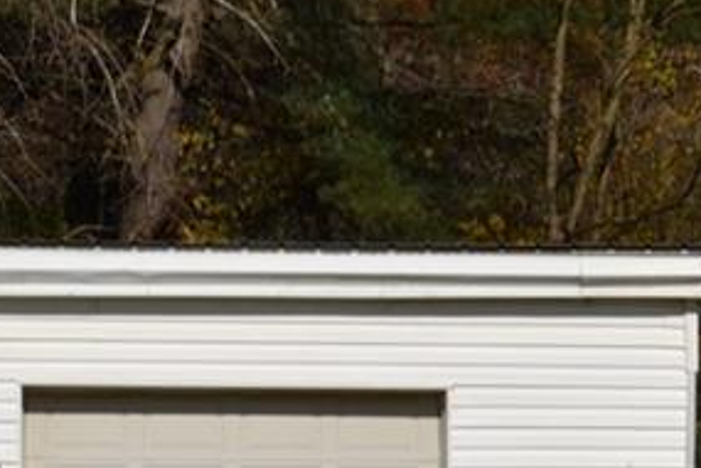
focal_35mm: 237
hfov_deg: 8.7
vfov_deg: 5.8
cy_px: 387
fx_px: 4615
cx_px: 64
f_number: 14
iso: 100
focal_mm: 44
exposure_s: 1/200
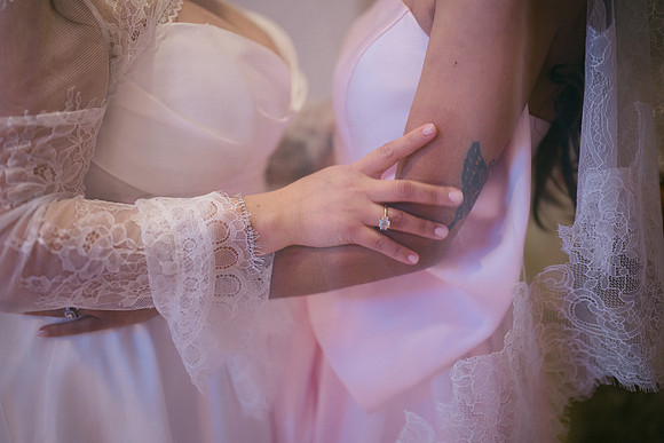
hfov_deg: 54.4
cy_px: 222
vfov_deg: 37.9
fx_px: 646
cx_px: 332
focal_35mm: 35
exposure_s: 1/320
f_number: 1.2
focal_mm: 35
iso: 320
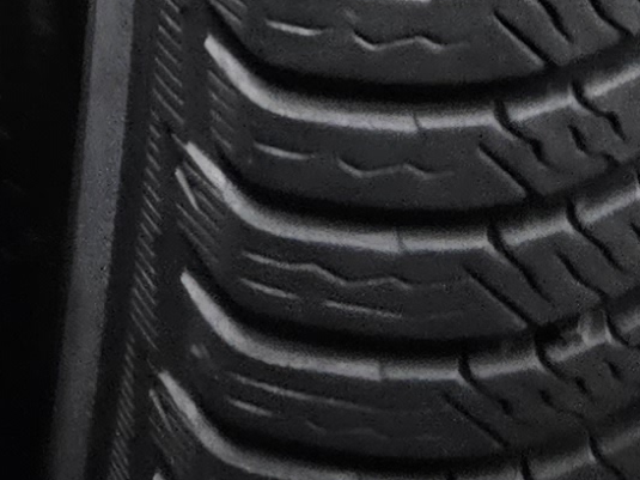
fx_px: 3179
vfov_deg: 7.6
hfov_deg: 11.4
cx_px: -28
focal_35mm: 172
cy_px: -966
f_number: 1.8
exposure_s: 1/25
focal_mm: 5.4
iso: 500
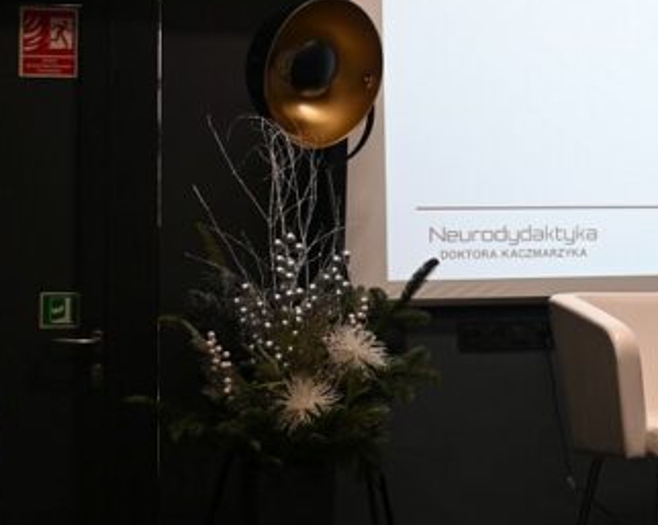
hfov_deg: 19.5
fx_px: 1675
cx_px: 967
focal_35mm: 86
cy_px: 200
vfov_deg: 17.8
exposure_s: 1/30
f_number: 3.8
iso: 280
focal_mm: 20.5
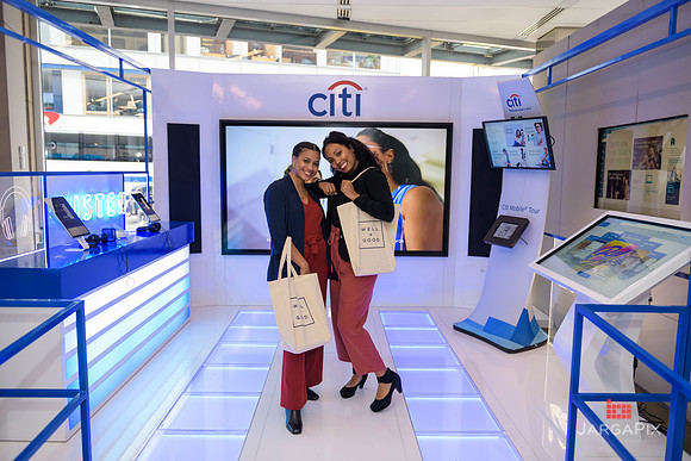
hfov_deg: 65.5
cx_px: 346
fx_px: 538
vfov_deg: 46.4
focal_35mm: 28
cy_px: 230
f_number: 3.2
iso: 400
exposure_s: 1/125
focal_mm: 28
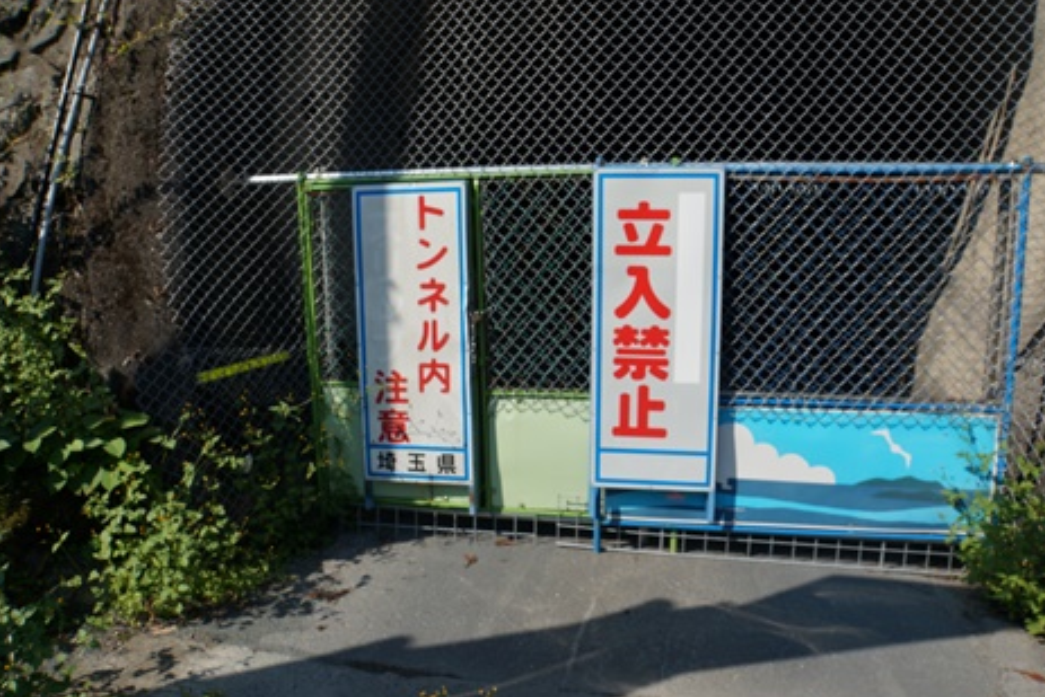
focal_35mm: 30
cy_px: 358
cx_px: 533
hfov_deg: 62.5
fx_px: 862
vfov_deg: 44.1
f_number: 11
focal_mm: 19.1
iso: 100
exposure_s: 1/200
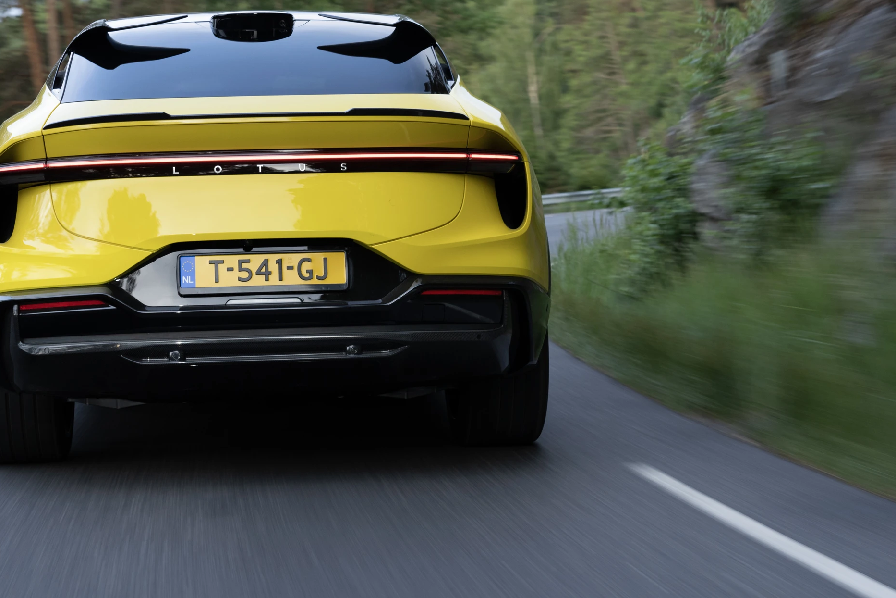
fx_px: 2041
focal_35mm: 82
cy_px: 241
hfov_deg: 24.8
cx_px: 410
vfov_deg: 16.6
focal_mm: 51
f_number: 6.3
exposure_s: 1/20
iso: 320
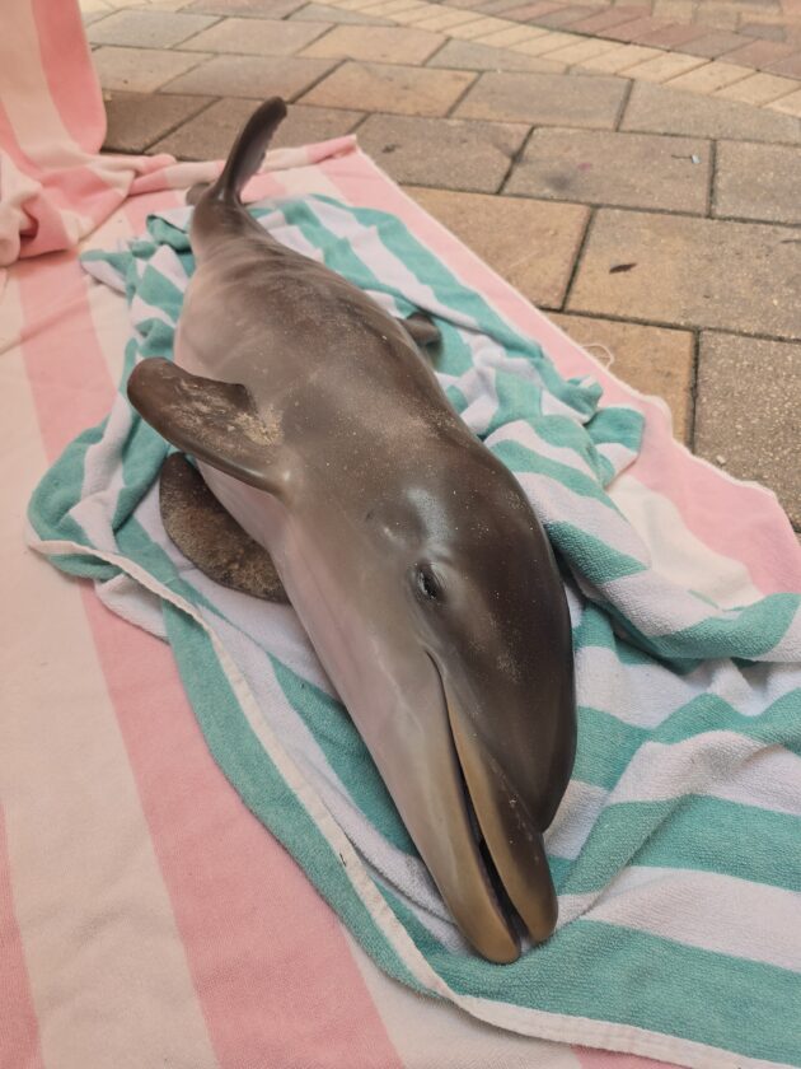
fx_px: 710
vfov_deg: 73.9
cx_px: 400
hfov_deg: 58.9
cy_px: 534
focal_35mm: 23
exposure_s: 1/180
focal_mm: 6.3
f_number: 1.7
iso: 50
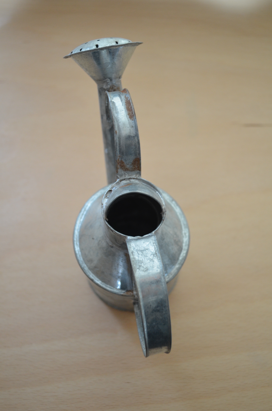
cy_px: 206
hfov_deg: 36.7
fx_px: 410
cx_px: 136
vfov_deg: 53.2
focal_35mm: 36
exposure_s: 1/50
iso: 800
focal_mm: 24
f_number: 4
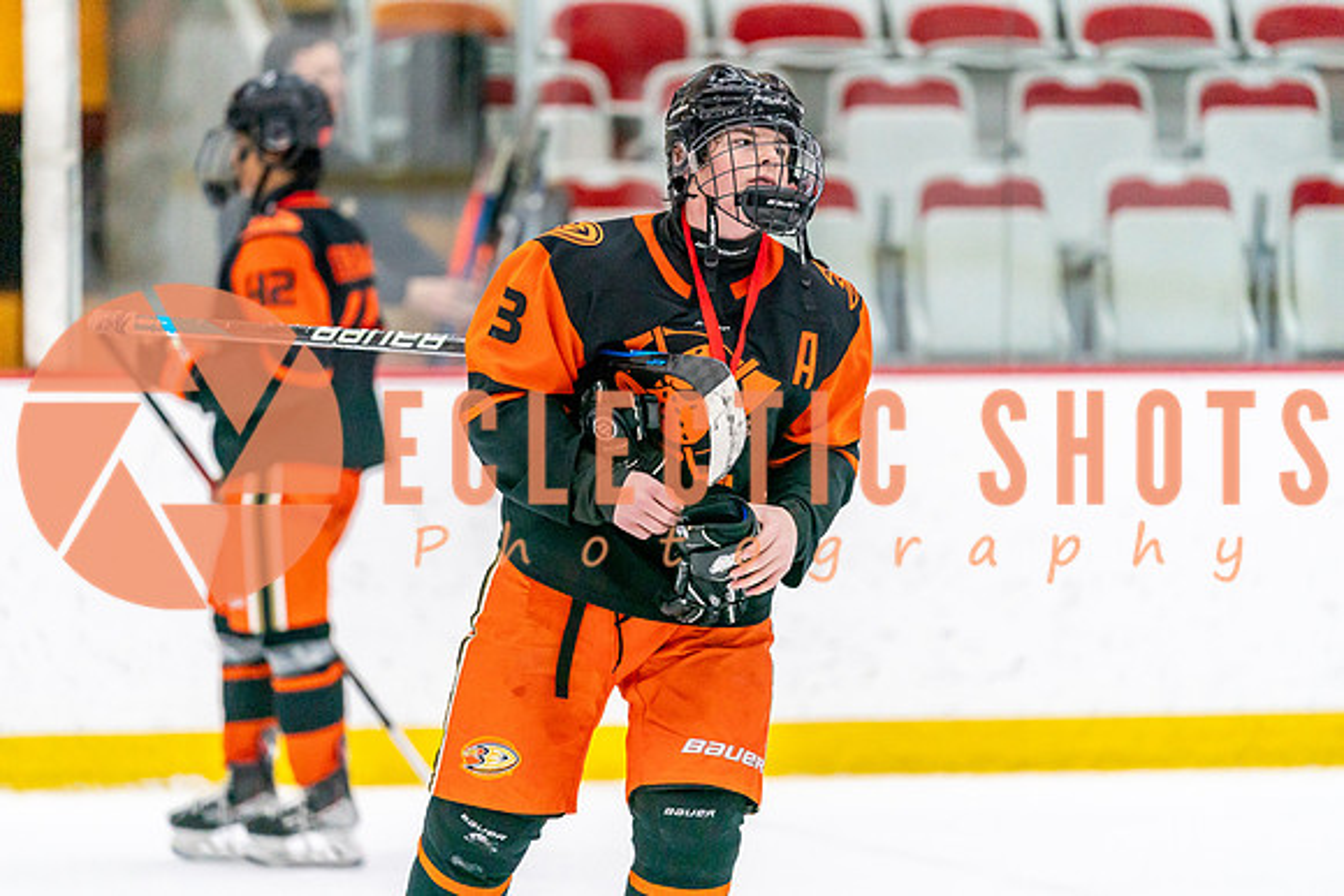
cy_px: 404
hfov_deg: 9.4
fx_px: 8209
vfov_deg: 6.3
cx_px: 605
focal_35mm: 220
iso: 3200
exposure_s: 1/1250
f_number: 2.8
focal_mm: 200
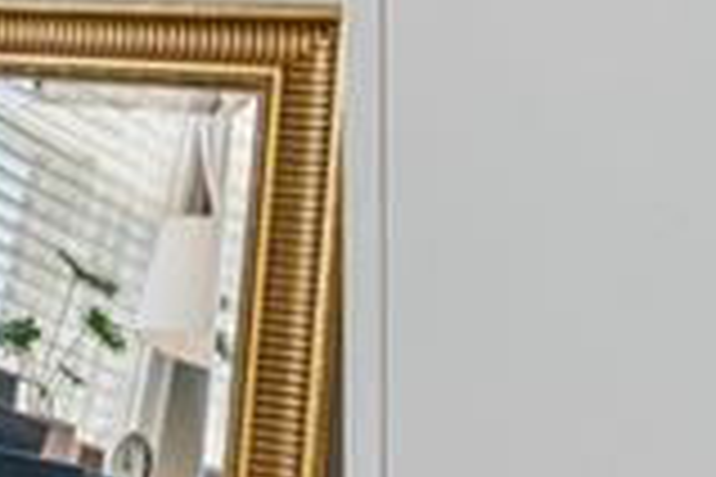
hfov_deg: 15.5
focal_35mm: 103
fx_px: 2048
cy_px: -27
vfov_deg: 13.1
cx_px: -752
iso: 320
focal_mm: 16
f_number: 13
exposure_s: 1/20
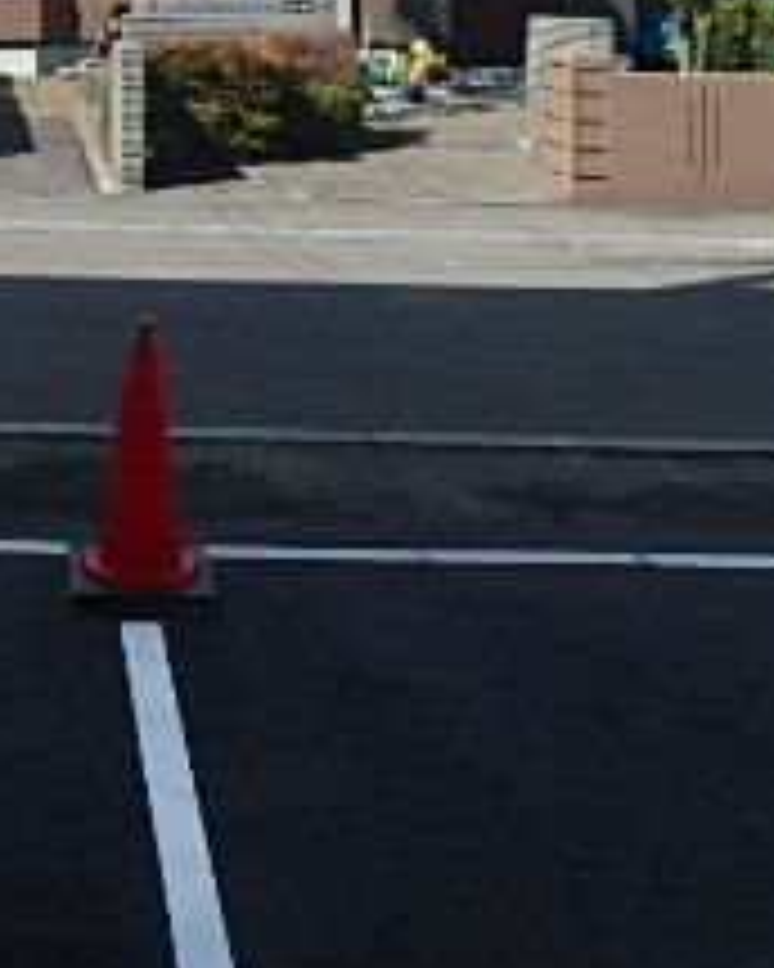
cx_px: -22
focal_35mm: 61
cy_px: -59
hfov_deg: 23.8
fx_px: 1747
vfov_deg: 28.5
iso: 125
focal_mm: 3.7
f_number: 3.5
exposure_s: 1/800
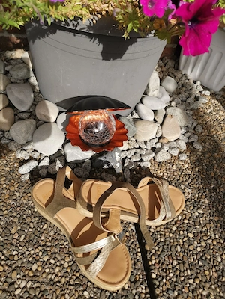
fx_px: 234
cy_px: 150
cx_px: 112
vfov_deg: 65.3
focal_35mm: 27
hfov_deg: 51.4
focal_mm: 5.58
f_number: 1.8
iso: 50
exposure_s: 1/2500
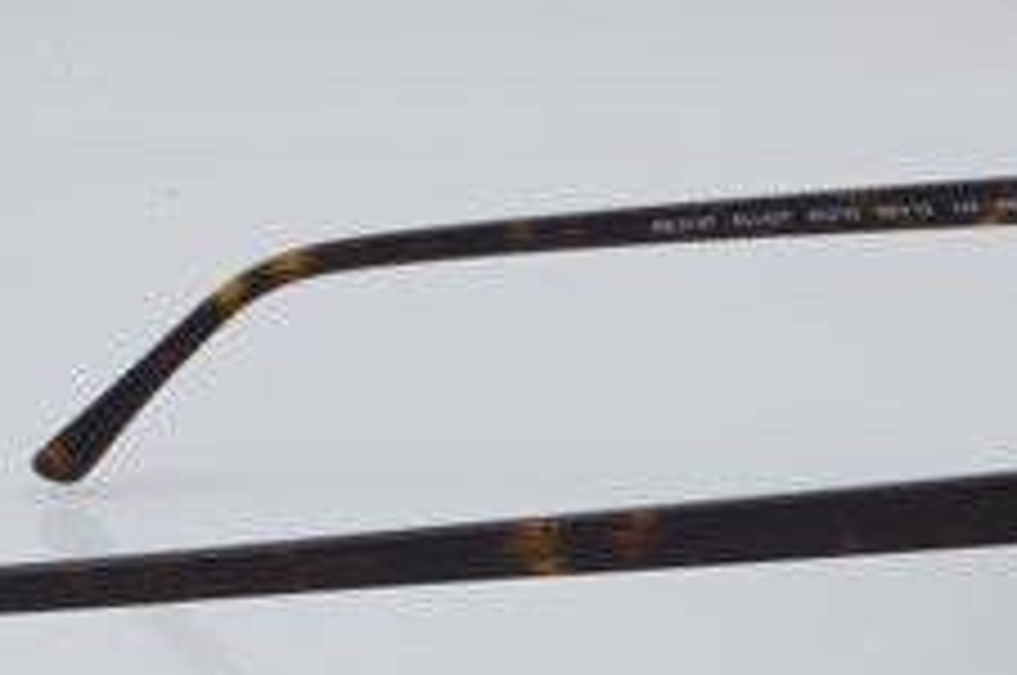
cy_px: 531
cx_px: 504
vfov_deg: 10.3
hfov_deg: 15.4
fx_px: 3752
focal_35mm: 133
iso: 100
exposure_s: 1/4
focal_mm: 50
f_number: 29
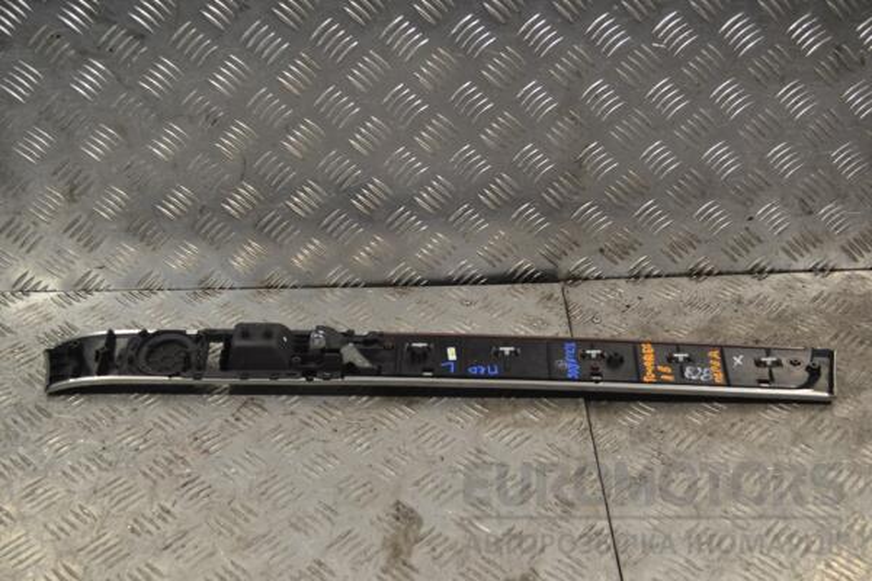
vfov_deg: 28.1
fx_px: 1163
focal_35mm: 48
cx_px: 436
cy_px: 290
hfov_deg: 41.1
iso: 400
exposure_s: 1/125
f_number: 5.6
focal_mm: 32
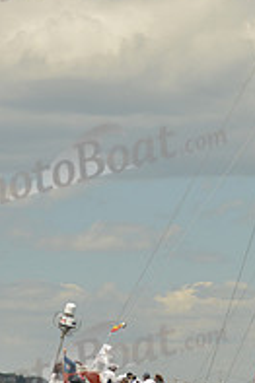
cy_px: 37
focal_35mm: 230
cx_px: 328
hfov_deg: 5.9
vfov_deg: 8.9
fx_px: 2448
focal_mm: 78
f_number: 7.1
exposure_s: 1/800
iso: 400
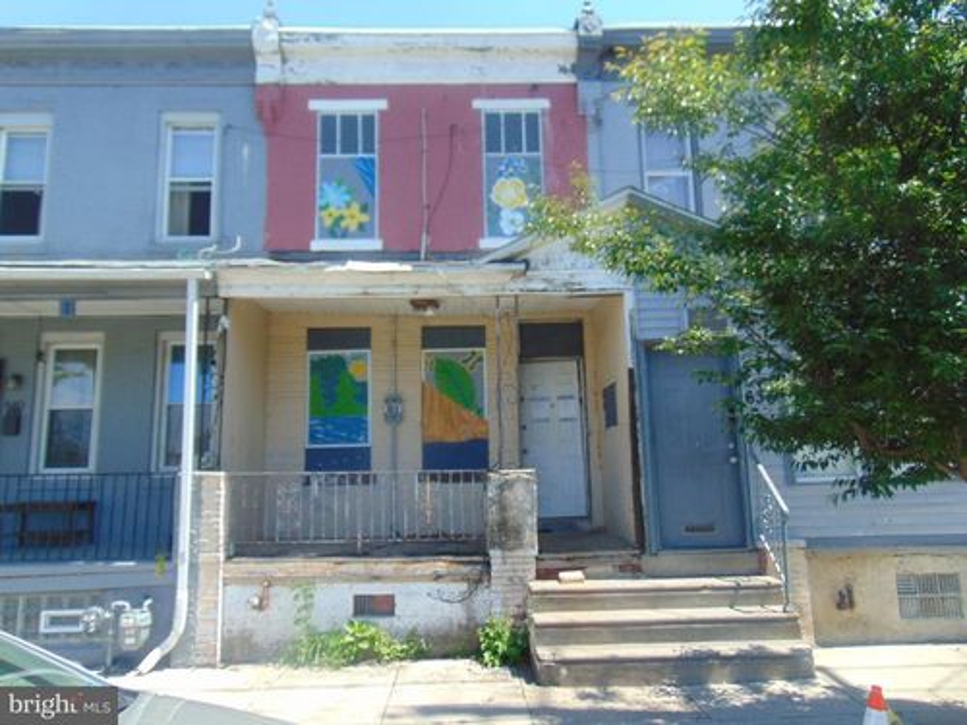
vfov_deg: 54.9
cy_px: 362
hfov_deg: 69.4
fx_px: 698
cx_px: 484
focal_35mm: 25
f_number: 3
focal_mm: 4.5
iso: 80
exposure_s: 1/400
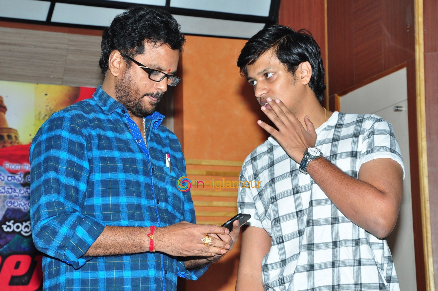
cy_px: 146
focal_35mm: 112
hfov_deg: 18.2
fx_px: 1367
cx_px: 219
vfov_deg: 12.1
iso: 500
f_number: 9
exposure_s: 1/125
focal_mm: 75
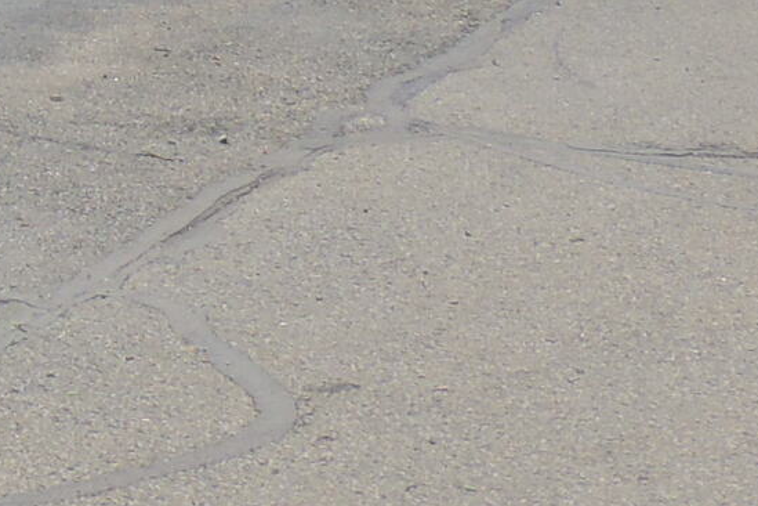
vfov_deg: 6.8
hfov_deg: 9.8
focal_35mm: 192
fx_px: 4042
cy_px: -687
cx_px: -856
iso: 100
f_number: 3.2
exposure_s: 1/1000
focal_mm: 5.8
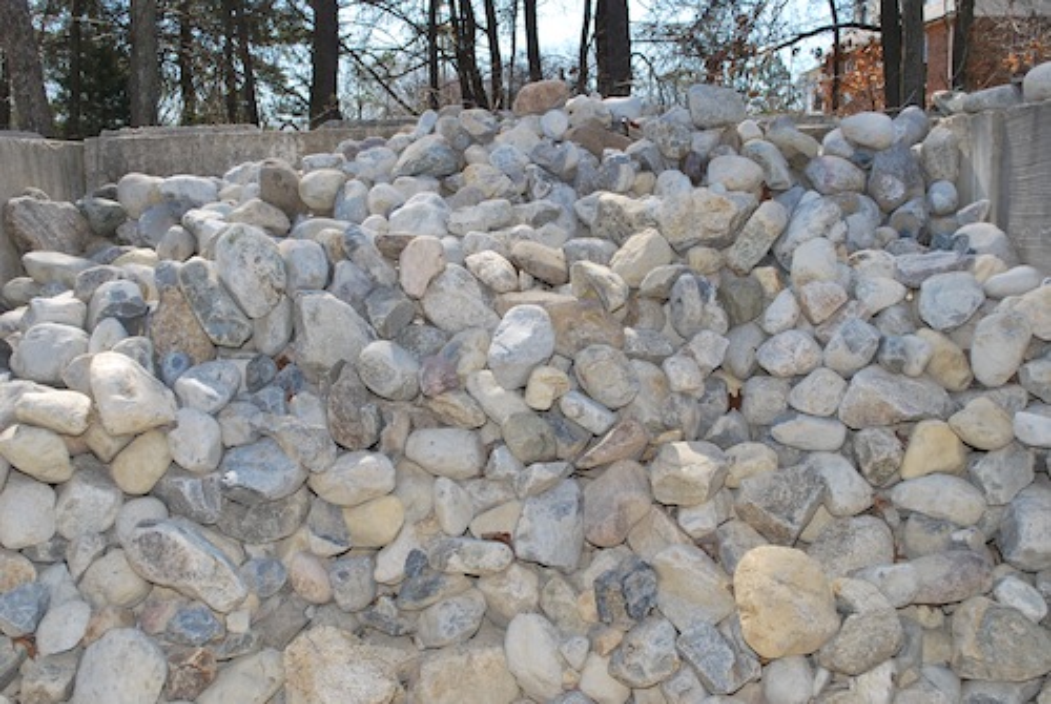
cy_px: 352
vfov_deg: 34.3
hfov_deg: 49.5
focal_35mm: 39
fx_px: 1140
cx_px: 526
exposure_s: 1/160
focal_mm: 26
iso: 100
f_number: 6.3
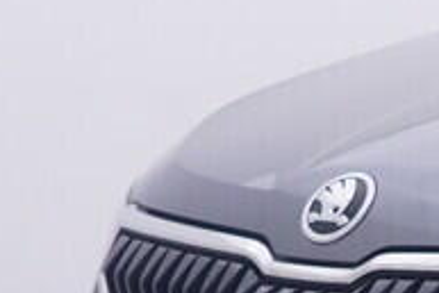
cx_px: 1039
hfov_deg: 10.6
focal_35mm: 168
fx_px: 2047
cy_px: 516
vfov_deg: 7.9
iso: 200
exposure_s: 1/80
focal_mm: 15
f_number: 5
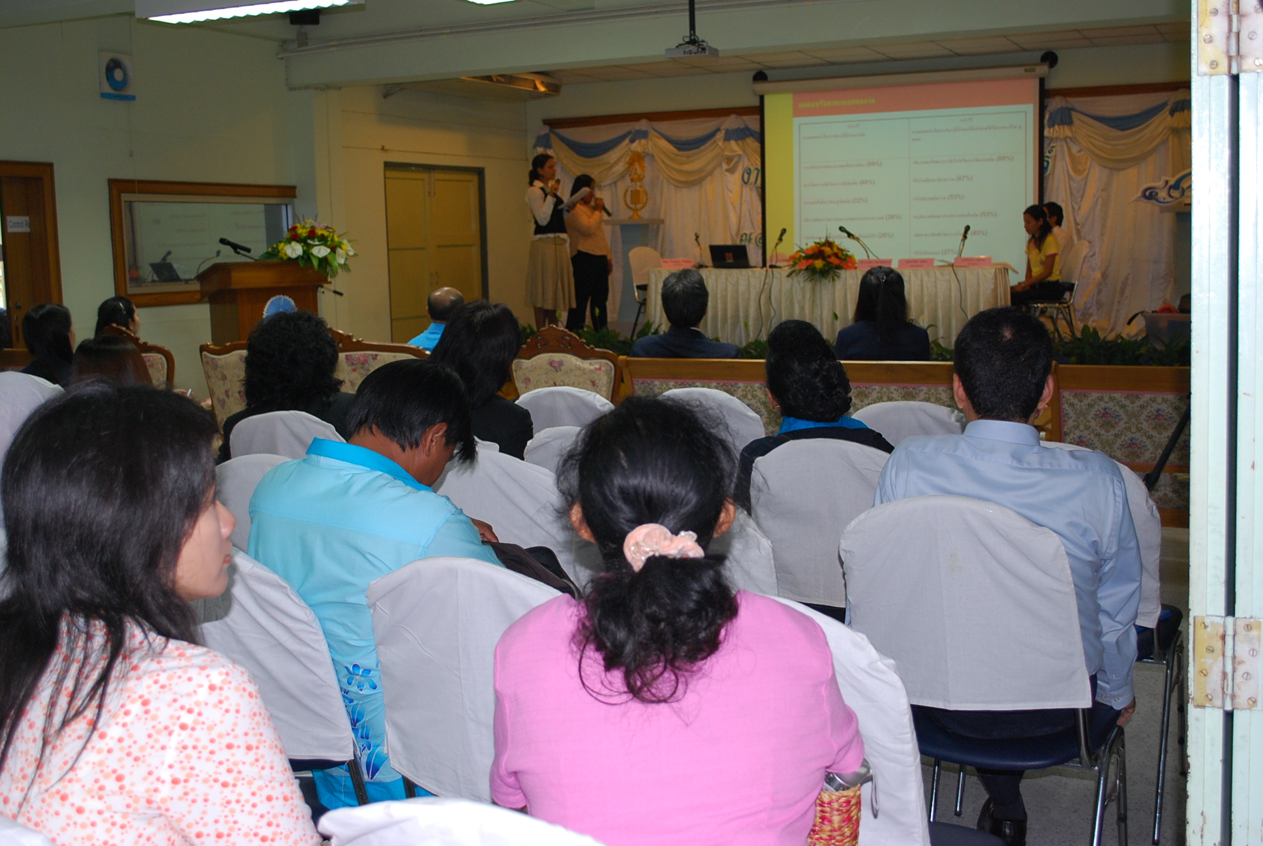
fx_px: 1475
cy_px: 423
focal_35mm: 42
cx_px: 632
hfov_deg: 46.3
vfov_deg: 32.0
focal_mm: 28
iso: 400
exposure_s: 1/30
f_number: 4.5
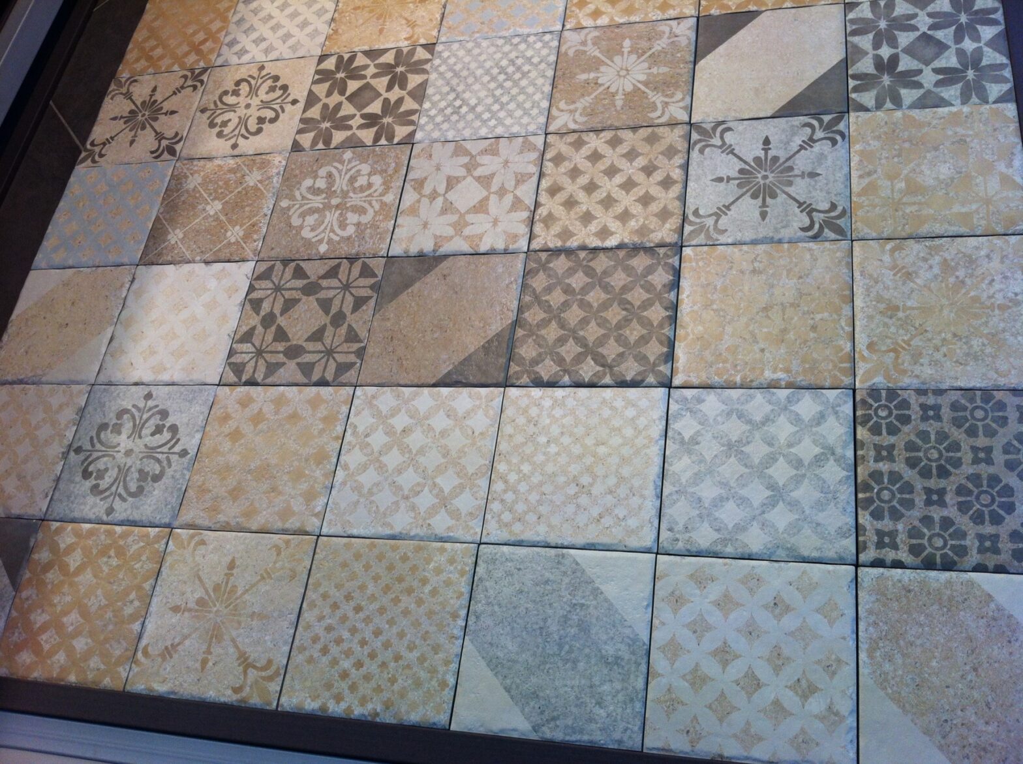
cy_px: 382
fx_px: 1033
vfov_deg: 40.6
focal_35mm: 35
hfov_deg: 52.7
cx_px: 512
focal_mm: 3.85
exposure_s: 1/60
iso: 80
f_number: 2.8
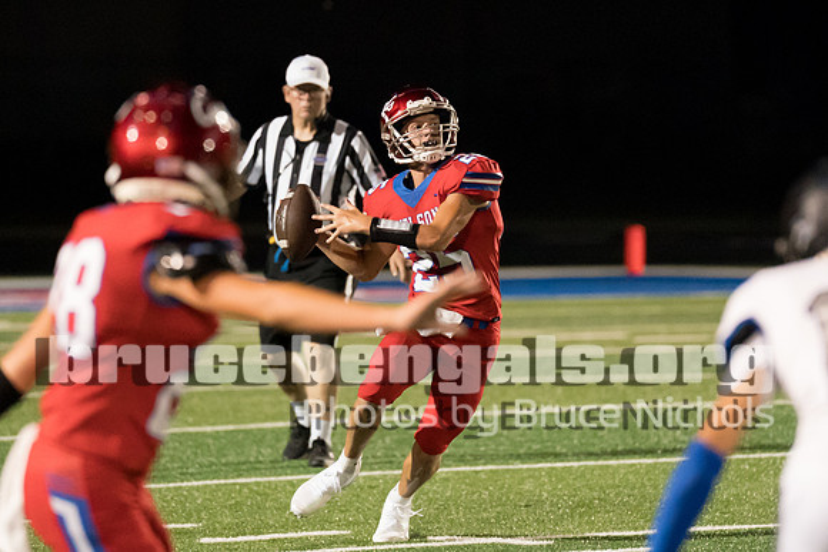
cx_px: 457
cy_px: 187
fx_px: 8829
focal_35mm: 384
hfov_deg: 5.4
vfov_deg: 3.6
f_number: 2.8
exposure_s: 1/1000
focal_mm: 200
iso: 10000
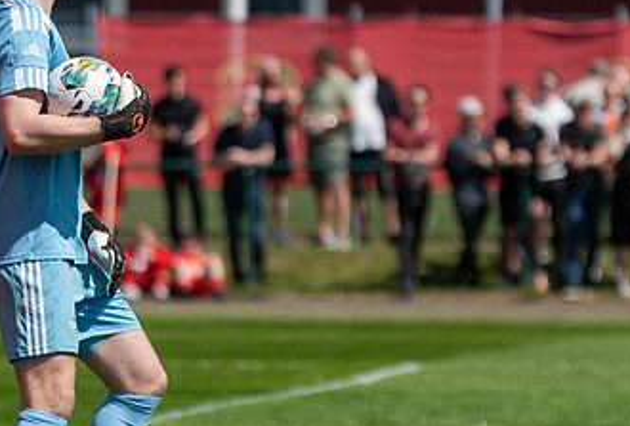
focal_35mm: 480
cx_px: 99
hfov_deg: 4.3
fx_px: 8435
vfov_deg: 2.9
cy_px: 157
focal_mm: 150
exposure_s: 1/1600
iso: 100
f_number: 3.2
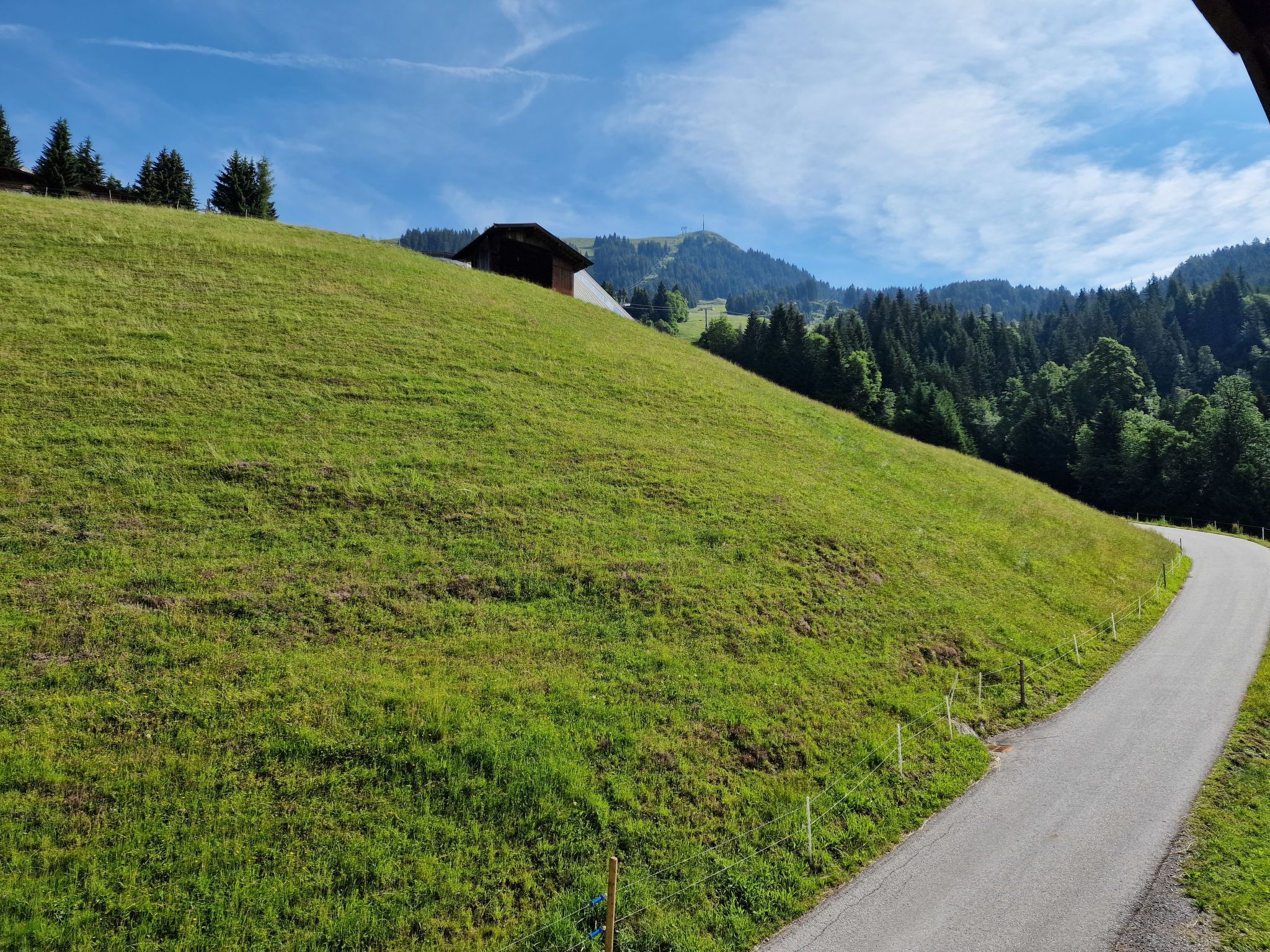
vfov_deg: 58.9
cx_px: 635
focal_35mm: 23
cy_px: 476
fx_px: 844
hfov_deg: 73.9
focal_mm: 6.4
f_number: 1.8
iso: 50
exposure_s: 1/1684
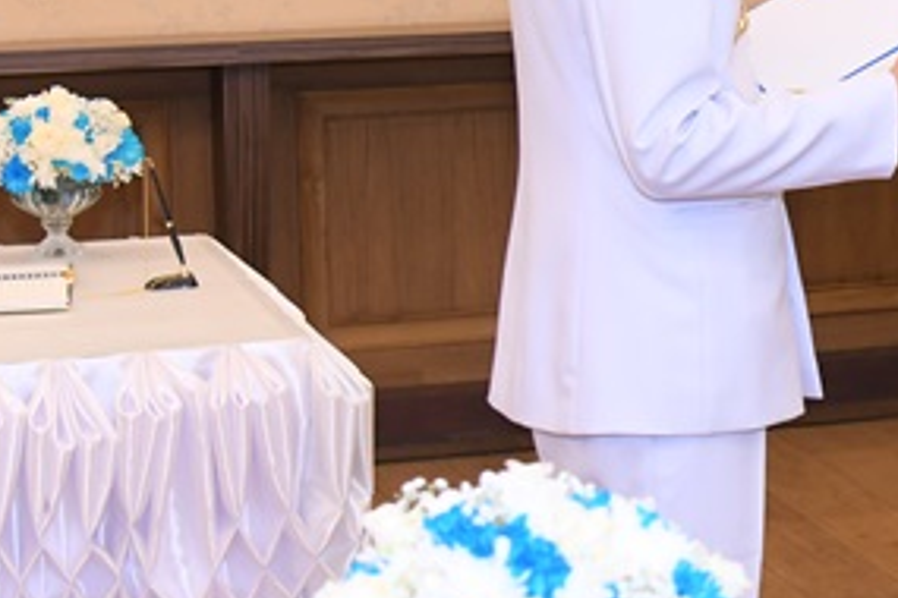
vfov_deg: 10.9
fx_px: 3093
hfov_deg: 15.4
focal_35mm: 124
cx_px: 1292
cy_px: -109
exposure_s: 1/100
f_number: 4.5
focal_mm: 34
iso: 1600
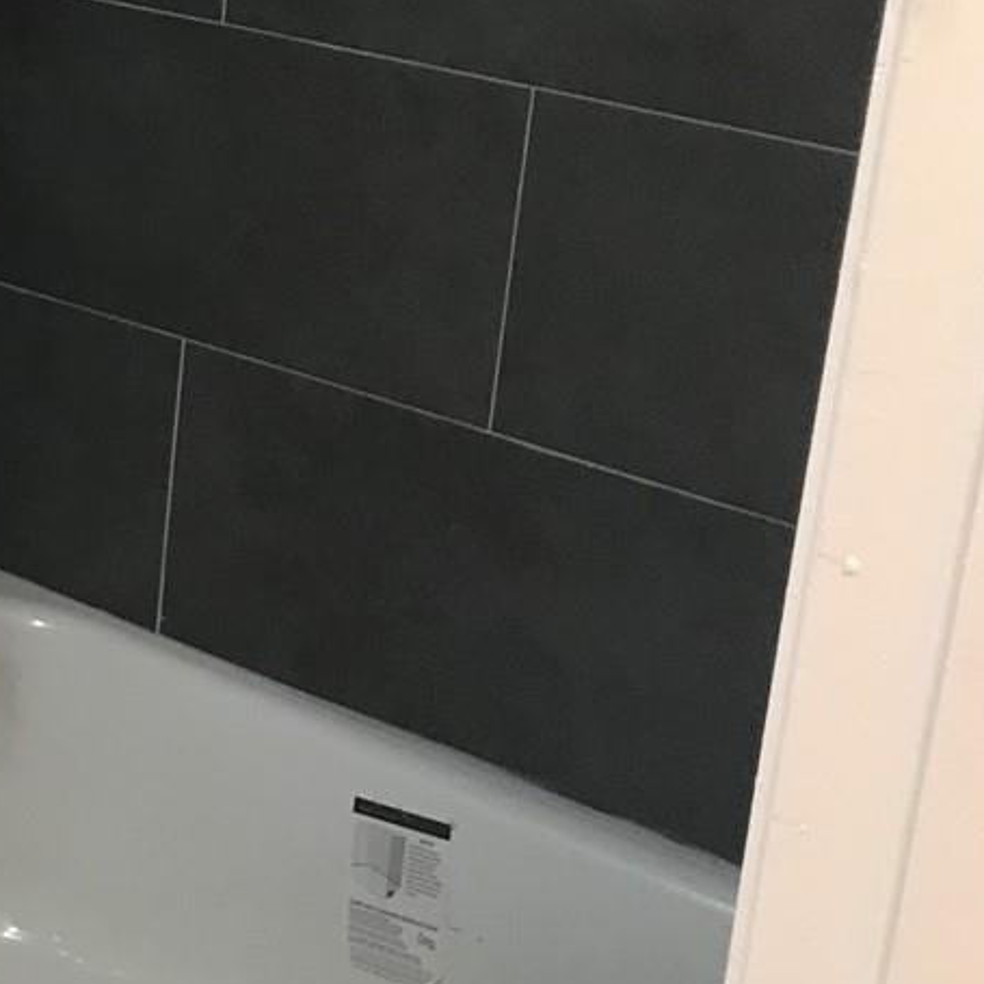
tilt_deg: -17.3
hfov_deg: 17.5
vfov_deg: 19.9
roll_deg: -0.8
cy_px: 322
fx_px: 2798
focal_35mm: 87
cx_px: -584
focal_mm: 3.99
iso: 32
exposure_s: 1/24
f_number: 1.8
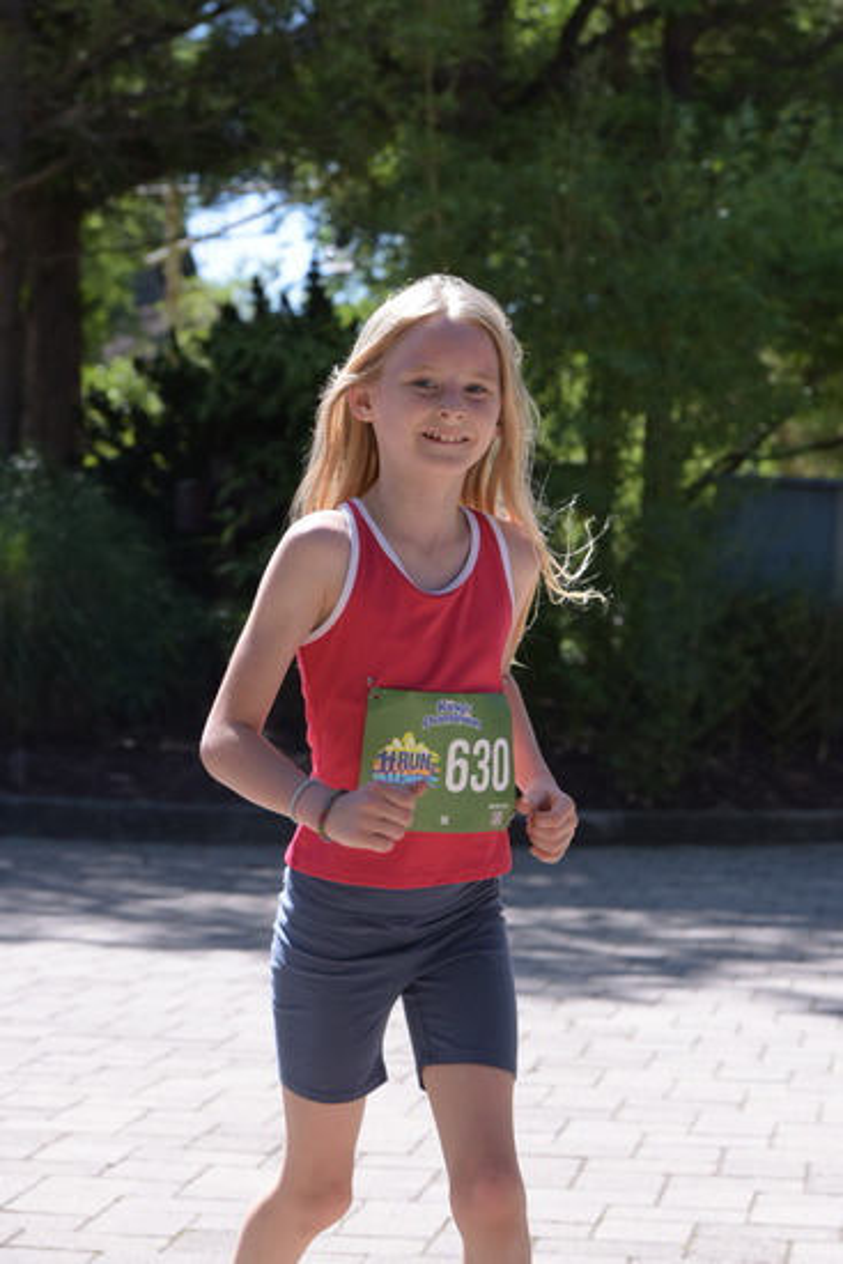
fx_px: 4212
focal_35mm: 120
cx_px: 422
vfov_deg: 17.1
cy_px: 632
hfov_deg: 11.4
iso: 800
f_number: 10
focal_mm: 120
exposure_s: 1/500
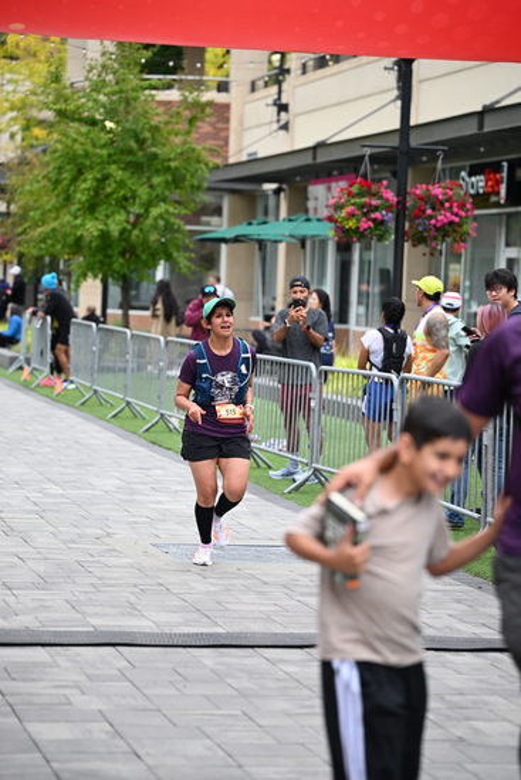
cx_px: 260
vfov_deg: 20.2
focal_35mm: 101
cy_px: 390
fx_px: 2191
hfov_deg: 13.6
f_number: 2.8
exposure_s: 1/2000
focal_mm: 101
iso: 640
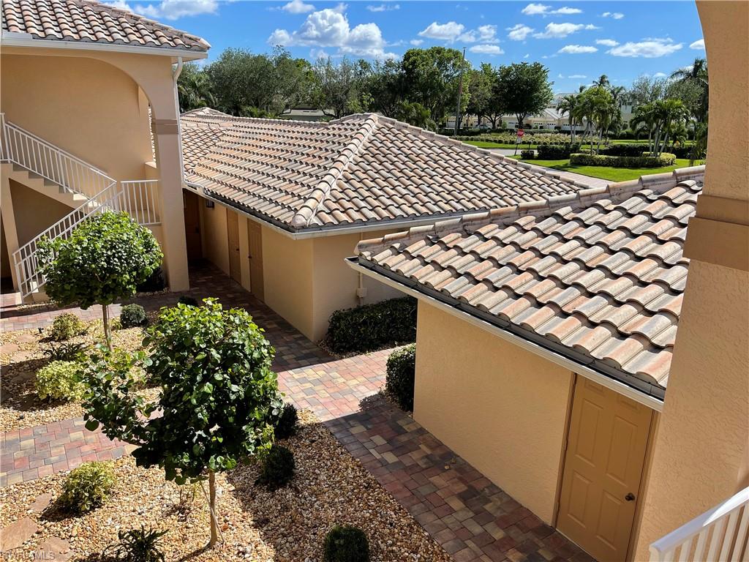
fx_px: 563
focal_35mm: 26
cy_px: 281
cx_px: 374
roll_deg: -1.1
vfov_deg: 53.1
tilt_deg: -17.6
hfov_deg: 67.3
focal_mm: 5.1
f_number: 1.6
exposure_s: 1/3257
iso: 32
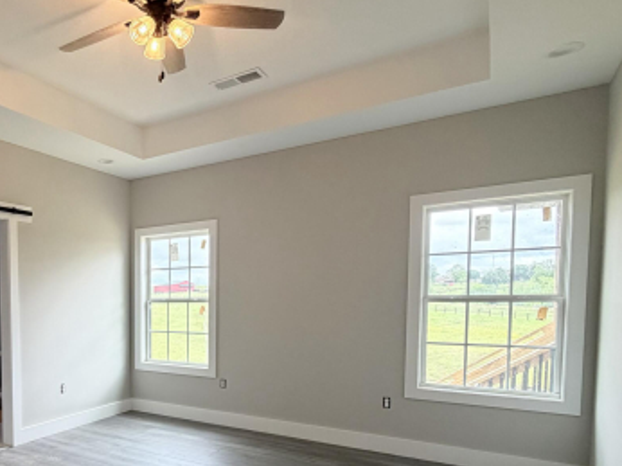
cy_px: 329
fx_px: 485
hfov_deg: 59.1
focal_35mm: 27
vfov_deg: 49.9
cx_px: 105
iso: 160
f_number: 2.2
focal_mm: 2.22
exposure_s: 1/120
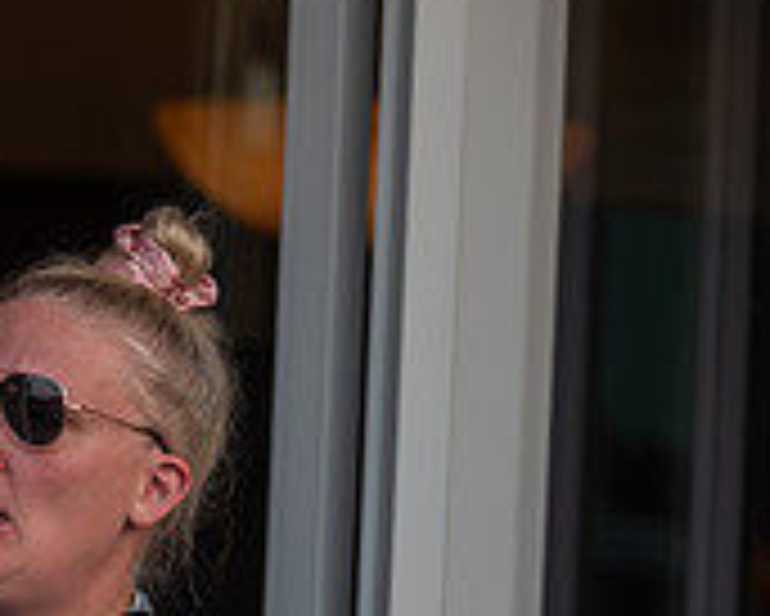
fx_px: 6521
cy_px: 513
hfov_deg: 6.7
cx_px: -419
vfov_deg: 5.4
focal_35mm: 286
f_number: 2.8
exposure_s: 1/500
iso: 250
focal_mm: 90
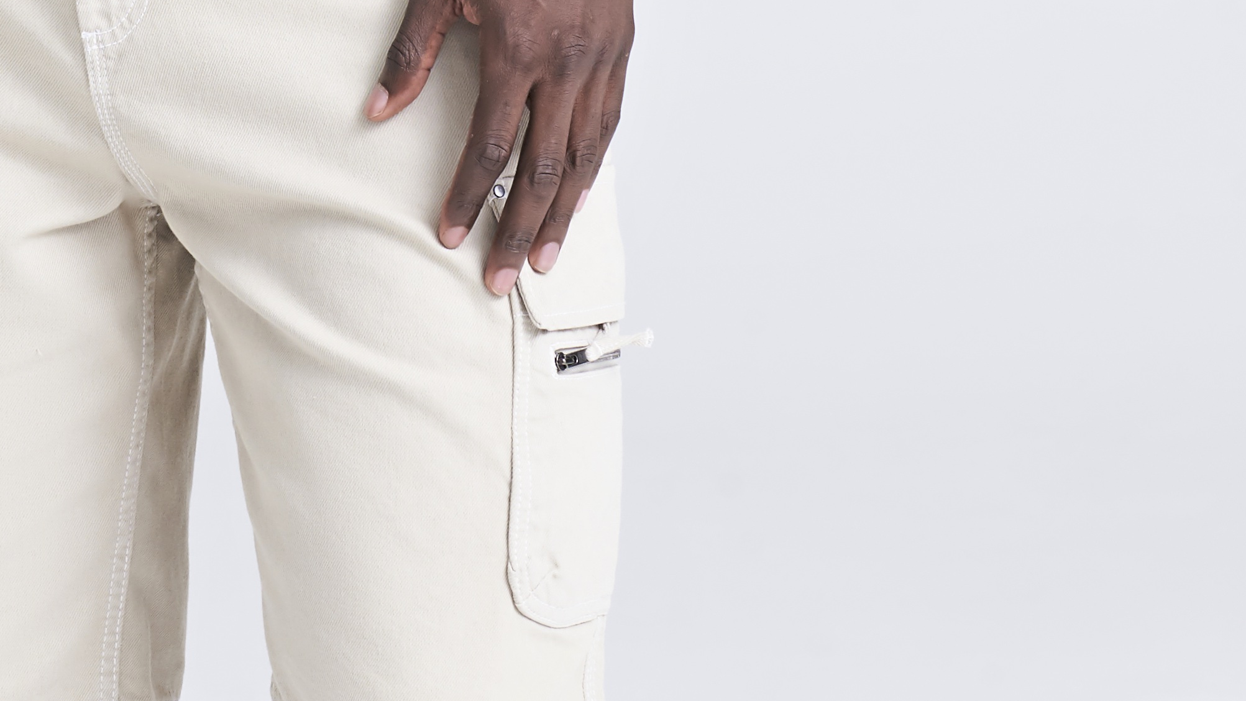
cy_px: -709
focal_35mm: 376
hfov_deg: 5.7
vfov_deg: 3.2
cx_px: 65
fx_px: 12423
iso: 400
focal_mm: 122
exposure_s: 1/160
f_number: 10
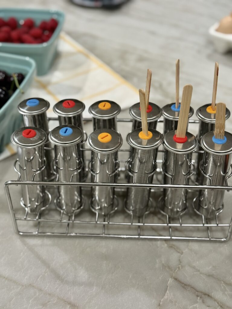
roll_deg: +0.8
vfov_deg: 39.7
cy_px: 154
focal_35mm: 48
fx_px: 429
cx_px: 116
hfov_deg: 30.3
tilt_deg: -40.7
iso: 250
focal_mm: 6.76
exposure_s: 1/40
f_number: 1.78
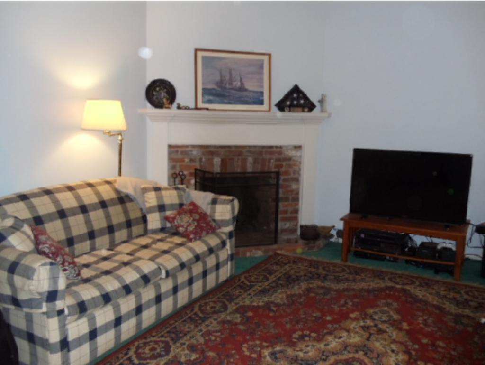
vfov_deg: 32.9
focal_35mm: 44
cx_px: 242
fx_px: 617
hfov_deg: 42.9
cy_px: 182
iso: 400
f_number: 3.5
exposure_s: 1/30
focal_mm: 6
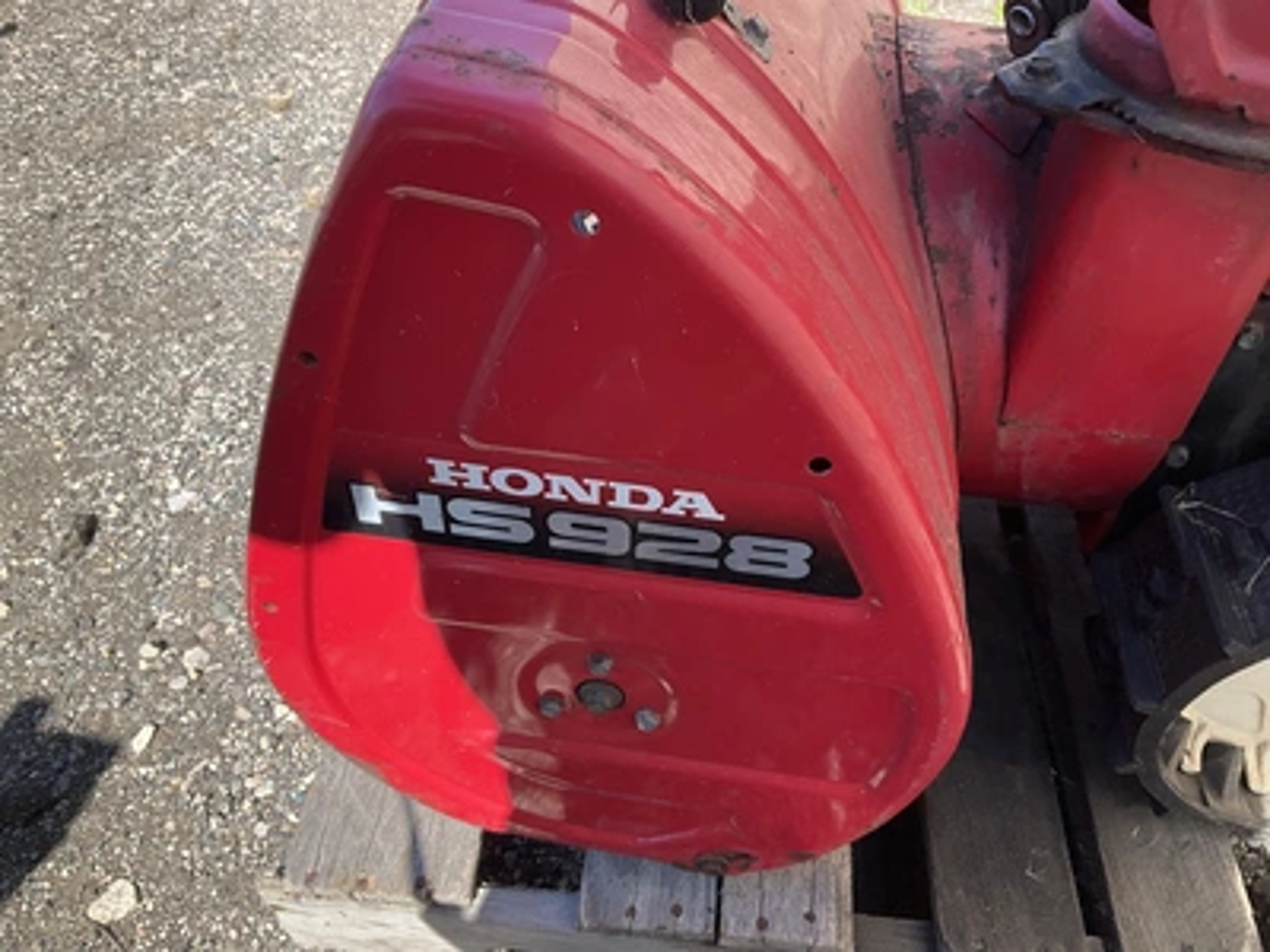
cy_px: 476
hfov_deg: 61.7
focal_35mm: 29
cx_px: 635
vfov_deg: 48.2
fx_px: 1064
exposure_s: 1/504
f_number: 1.8
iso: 25
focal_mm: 3
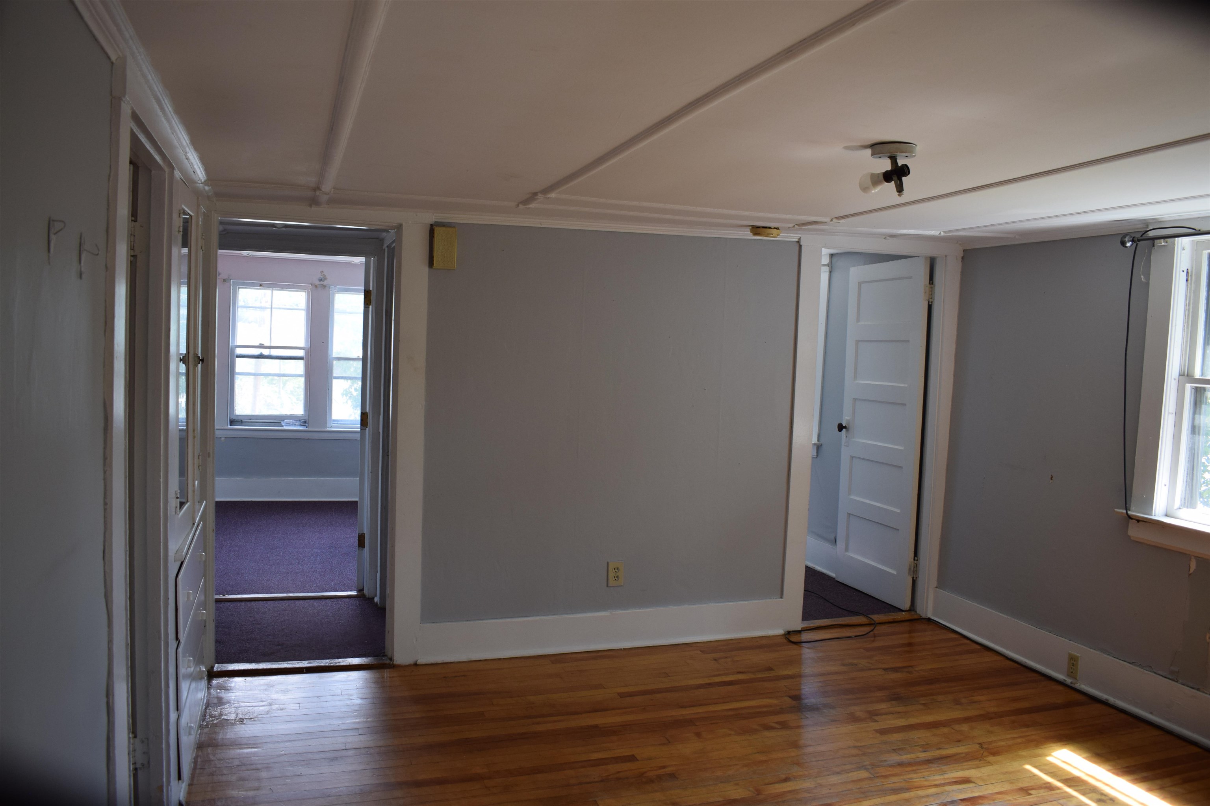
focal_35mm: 27
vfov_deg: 47.9
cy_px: 403
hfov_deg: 67.4
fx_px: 907
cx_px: 605
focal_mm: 18
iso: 400
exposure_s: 1/100
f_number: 5
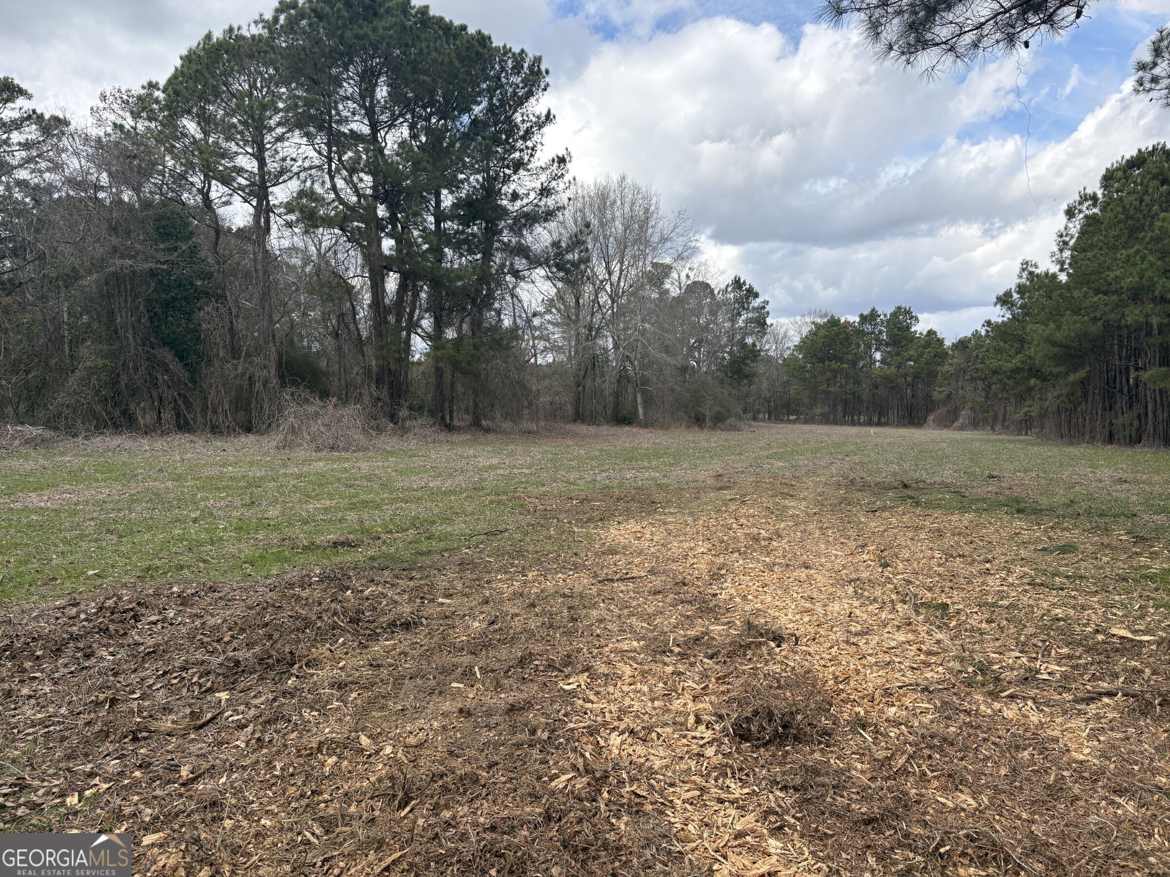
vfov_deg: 53.1
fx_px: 879
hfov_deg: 67.3
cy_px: 438
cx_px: 585
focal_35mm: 26
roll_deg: -2.6
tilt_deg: -3.8
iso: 50
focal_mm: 5.96
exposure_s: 1/2364
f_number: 1.6
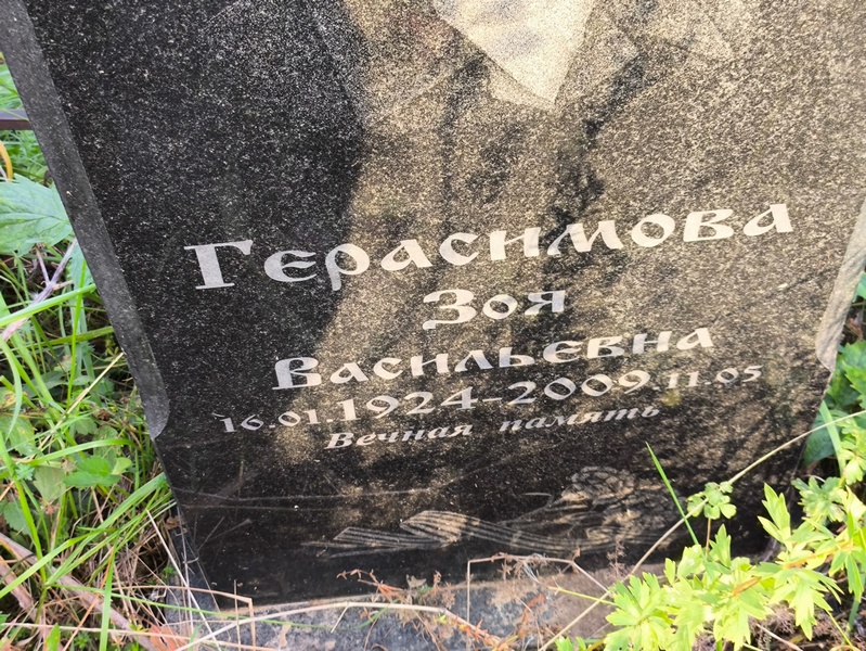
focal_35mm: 50
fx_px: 1251
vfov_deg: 29.1
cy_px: 326
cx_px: 433
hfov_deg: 38.2
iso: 64
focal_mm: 4.71
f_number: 1.7
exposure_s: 1/50
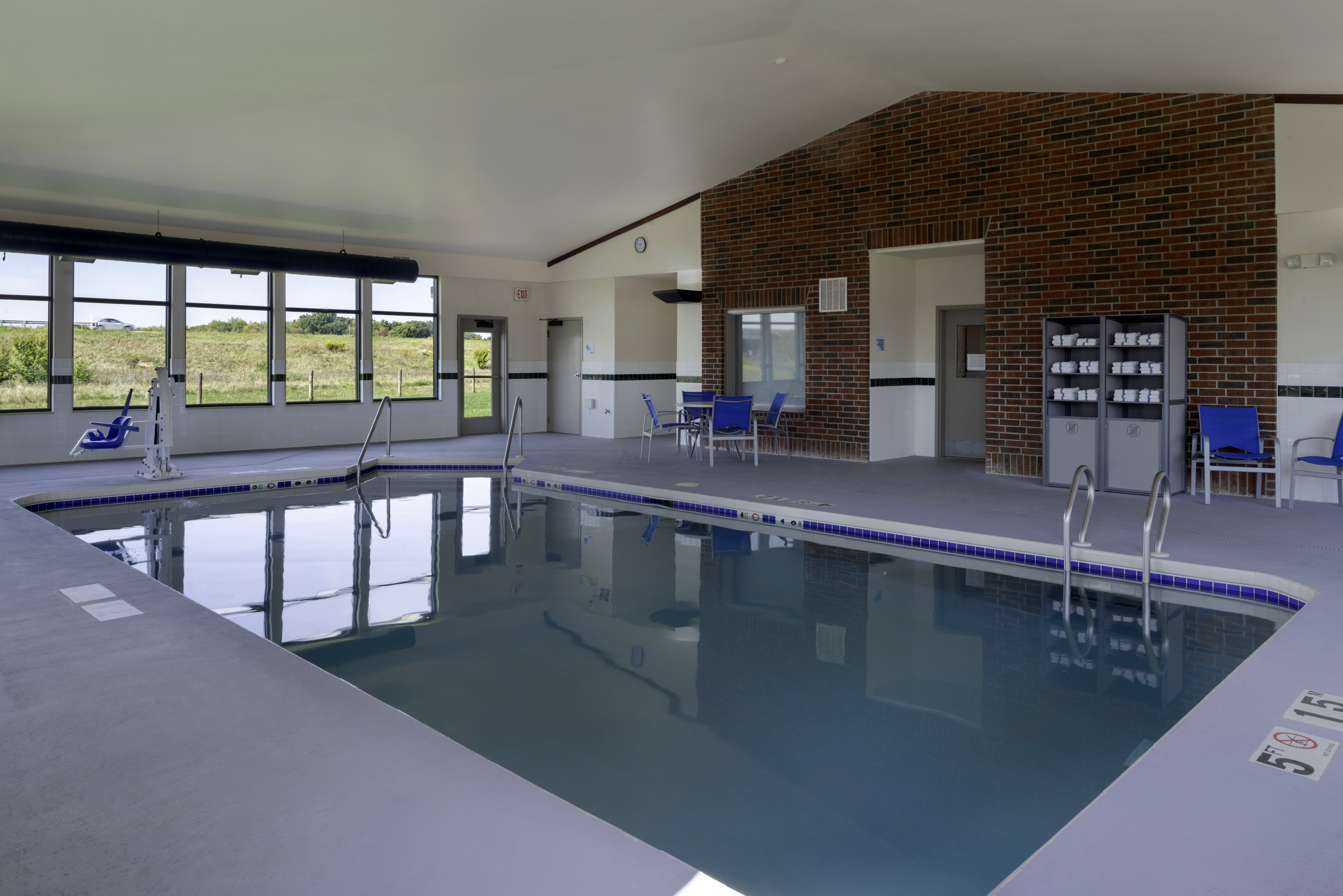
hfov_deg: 73.7
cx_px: 672
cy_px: 448
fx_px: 896
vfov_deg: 53.2
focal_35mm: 24
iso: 400
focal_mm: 24
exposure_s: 1/4
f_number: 13
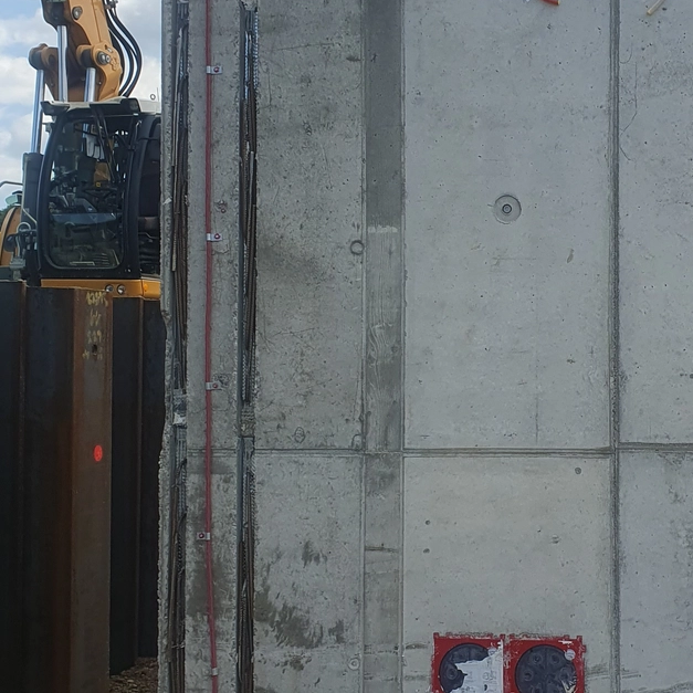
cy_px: 359
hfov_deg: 30.2
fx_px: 1246
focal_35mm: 55
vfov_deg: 31.1
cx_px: 569
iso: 50
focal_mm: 4.32
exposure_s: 1/1608
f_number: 2.4
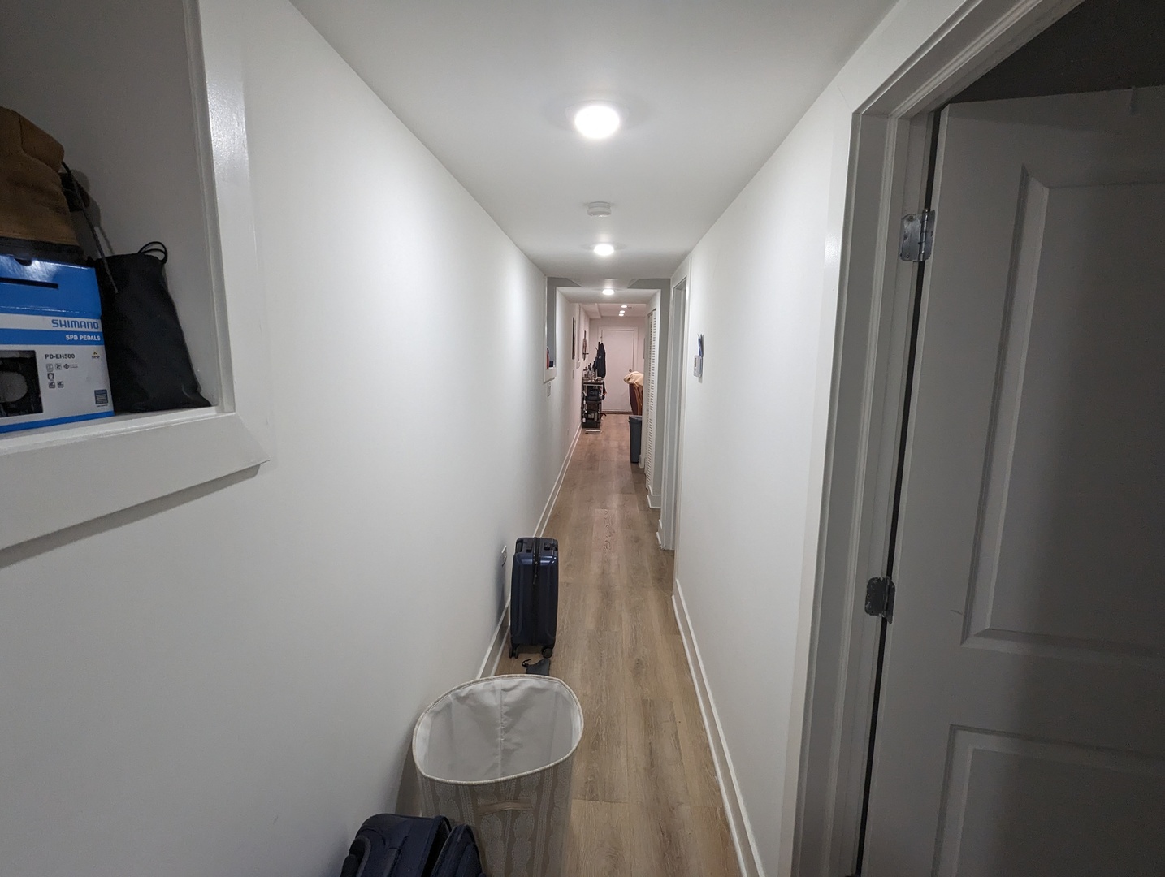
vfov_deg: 78.3
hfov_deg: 94.4
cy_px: 438
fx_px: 539
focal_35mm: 16
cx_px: 582
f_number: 2.2
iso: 336
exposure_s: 1/120
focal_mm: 2.35
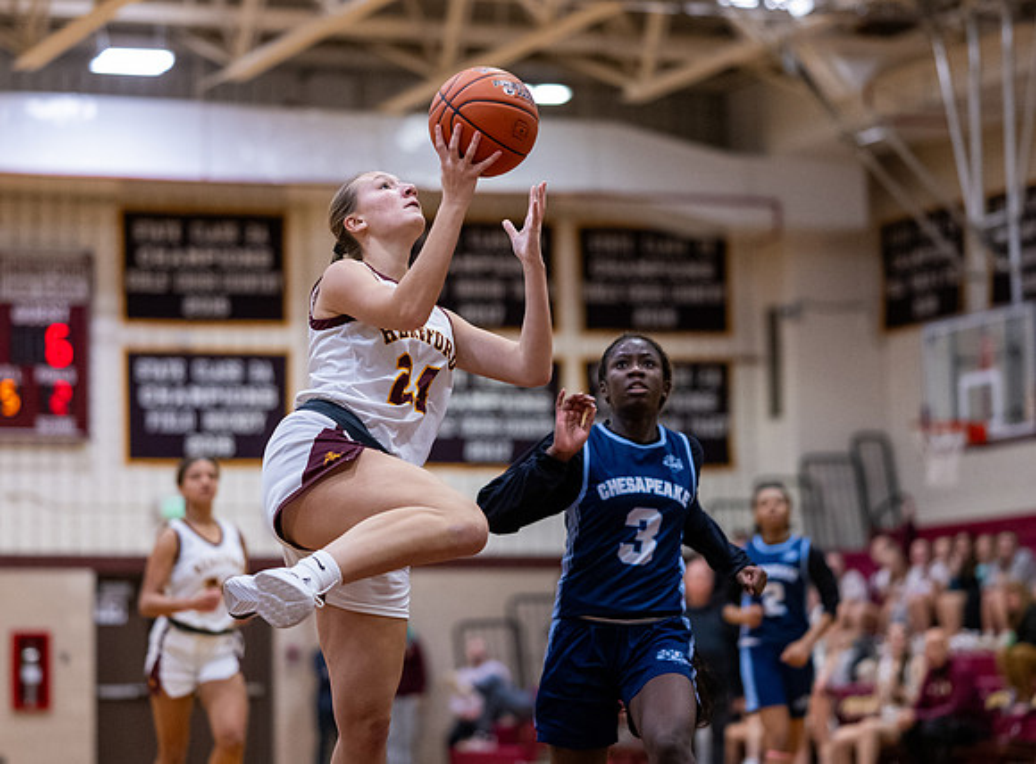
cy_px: 344
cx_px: 486
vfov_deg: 11.8
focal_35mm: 124
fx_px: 3702
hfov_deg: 15.9
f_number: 1.8
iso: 2000
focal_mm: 85
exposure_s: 1/1250
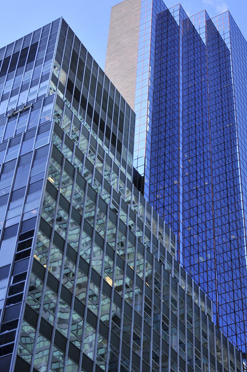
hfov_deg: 21.3
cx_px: 134
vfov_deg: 31.6
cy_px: 216
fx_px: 657
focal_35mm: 64
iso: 200
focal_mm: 31
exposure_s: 1/400
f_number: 5.6
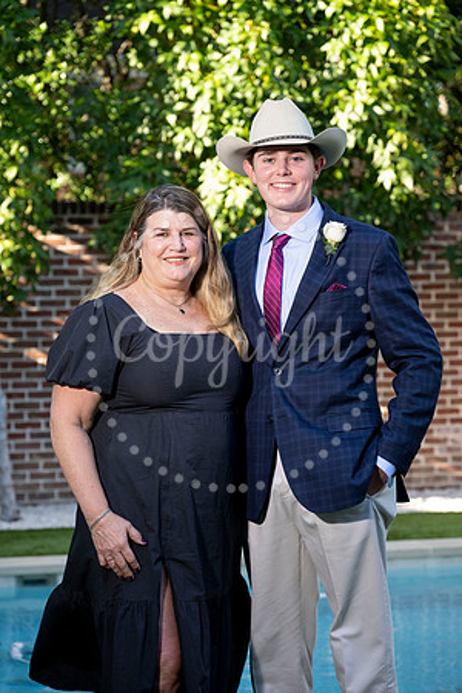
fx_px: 1925
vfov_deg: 20.4
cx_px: 231
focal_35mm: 100
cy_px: 346
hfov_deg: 13.7
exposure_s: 1/200
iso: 400
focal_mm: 100
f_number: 5
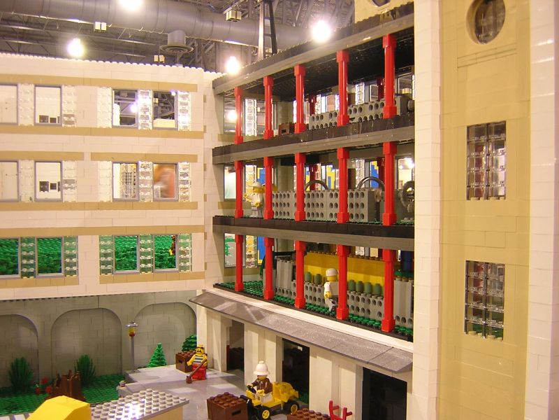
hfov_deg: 51.4
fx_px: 581
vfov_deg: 39.7
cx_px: 280
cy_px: 210
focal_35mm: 36
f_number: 2.6
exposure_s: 1/3.8
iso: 100
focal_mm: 4.7
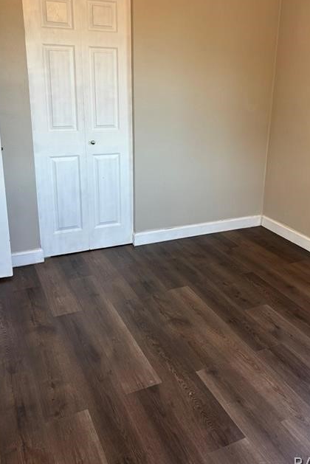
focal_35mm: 33
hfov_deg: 39.9
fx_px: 426
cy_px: 193
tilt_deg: -13.8
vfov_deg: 56.9
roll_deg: -1.4
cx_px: 183
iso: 80
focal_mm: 5.96
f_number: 1.6
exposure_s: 1/60
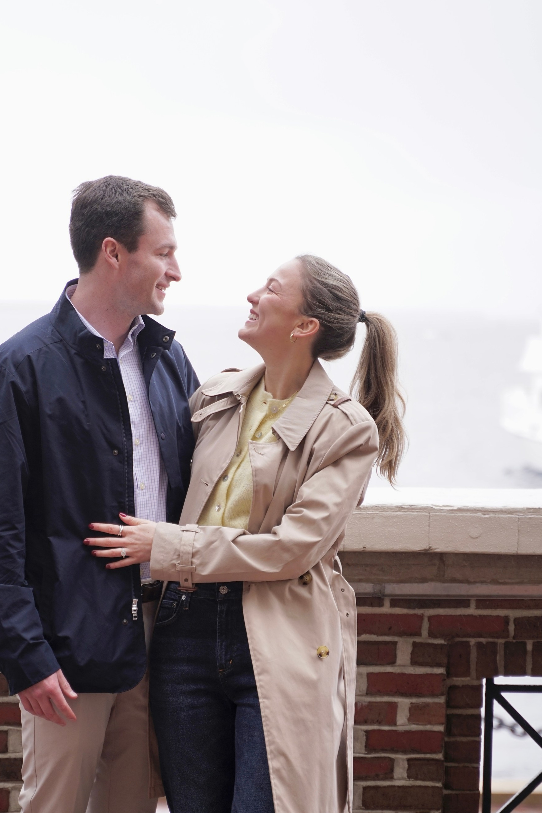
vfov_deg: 17.4
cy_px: 543
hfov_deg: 11.7
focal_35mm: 117
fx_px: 2641
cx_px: 163
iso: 250
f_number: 2.8
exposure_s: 1/125
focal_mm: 75
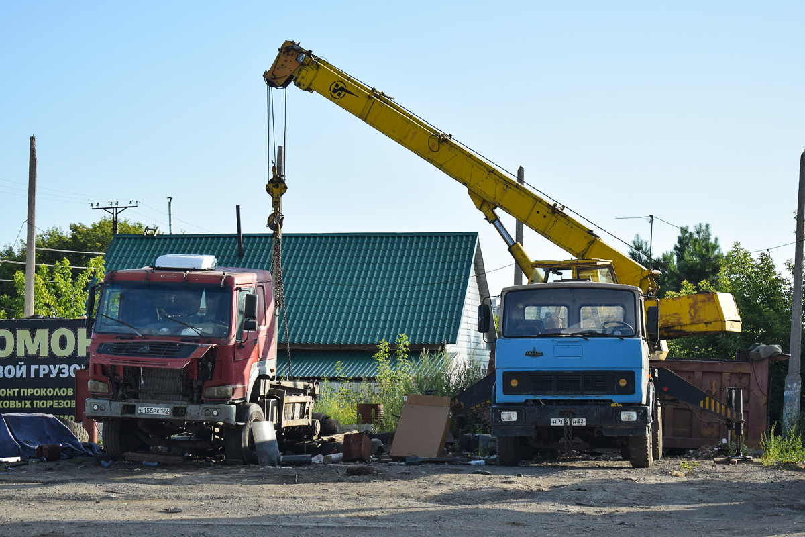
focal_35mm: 82
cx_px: 402
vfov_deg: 16.6
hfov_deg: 24.6
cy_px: 268
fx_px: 1845
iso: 200
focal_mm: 55
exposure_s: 1/500
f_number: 5.6
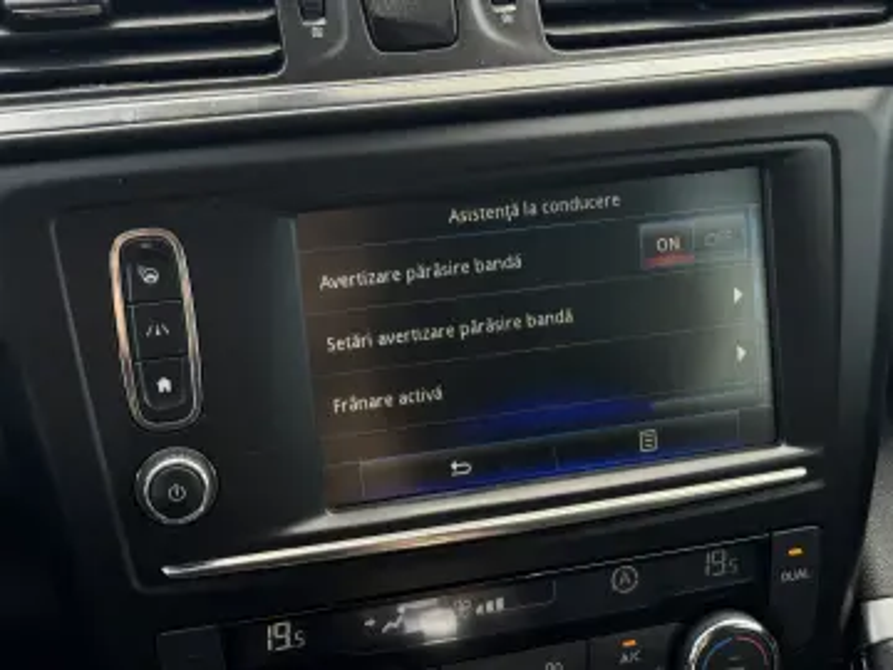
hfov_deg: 39.7
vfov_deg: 30.3
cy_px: 335
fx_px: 1238
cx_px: 446
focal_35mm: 48
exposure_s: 1/194
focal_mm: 6.76
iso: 64
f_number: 1.78
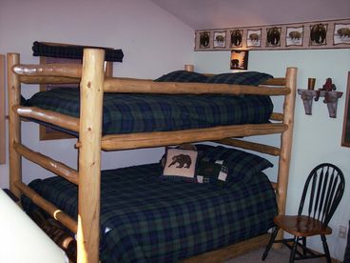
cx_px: 175
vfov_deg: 36.8
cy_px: 132
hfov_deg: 47.9
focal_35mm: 39
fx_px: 394
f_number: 2.8
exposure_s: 1/60
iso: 100
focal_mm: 8
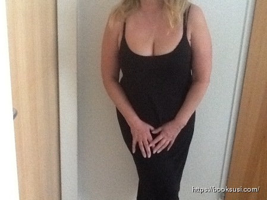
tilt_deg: -22.5
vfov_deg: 32.9
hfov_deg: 42.9
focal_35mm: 44
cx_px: 134
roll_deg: -2.0
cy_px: 100
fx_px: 339
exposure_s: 1/15
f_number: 2.4
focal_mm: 2.03
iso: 640
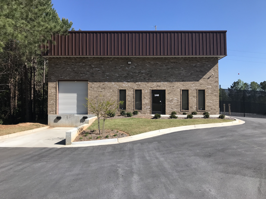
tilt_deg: +1.1
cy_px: 100
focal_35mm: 28
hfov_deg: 63.4
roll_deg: +0.3
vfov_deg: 49.7
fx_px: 215
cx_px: 133
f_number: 1.8
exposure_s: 1/2037
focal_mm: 3.99
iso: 20
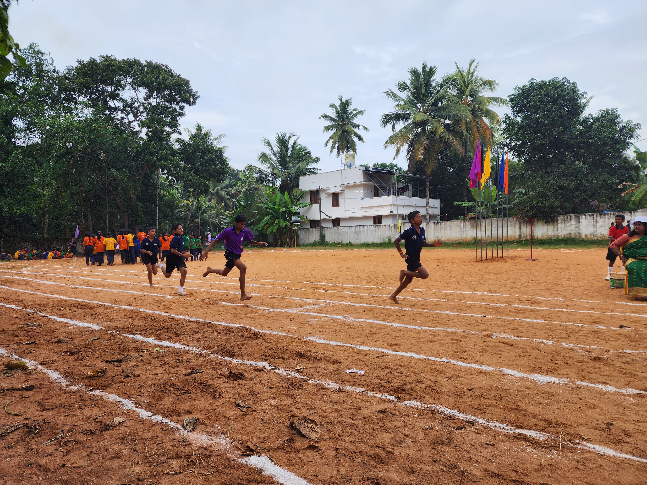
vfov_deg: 58.9
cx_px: 324
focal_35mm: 23
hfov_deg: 73.9
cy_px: 242
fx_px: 430
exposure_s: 1/711
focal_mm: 6.4
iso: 12
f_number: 1.8
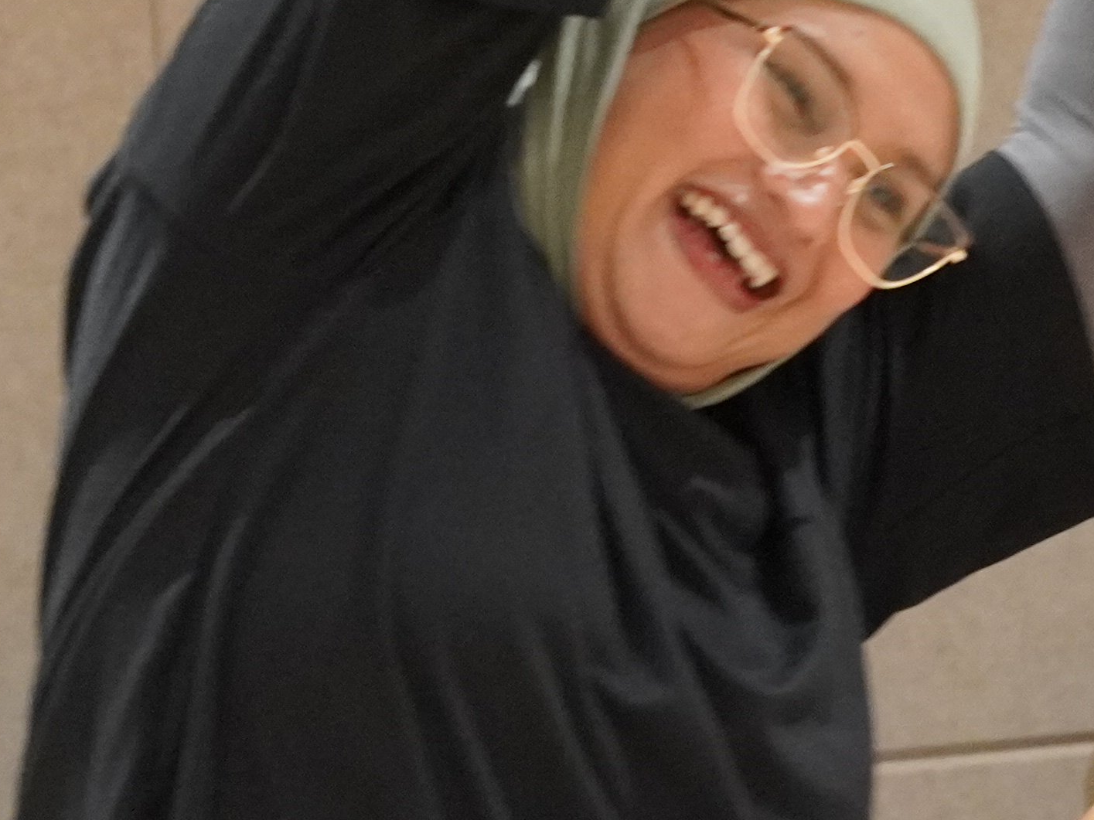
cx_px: 1924
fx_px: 13525
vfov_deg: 3.5
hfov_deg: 4.6
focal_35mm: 428
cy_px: 498
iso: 3200
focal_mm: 70
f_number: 4
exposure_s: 1/160
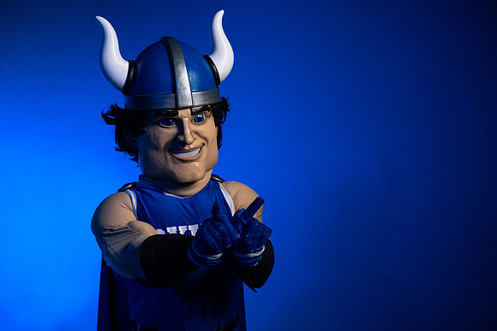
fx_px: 566
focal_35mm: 41
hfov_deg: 47.4
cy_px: 166
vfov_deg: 32.6
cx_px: 248
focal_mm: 41
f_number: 4
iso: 1600
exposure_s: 1/250
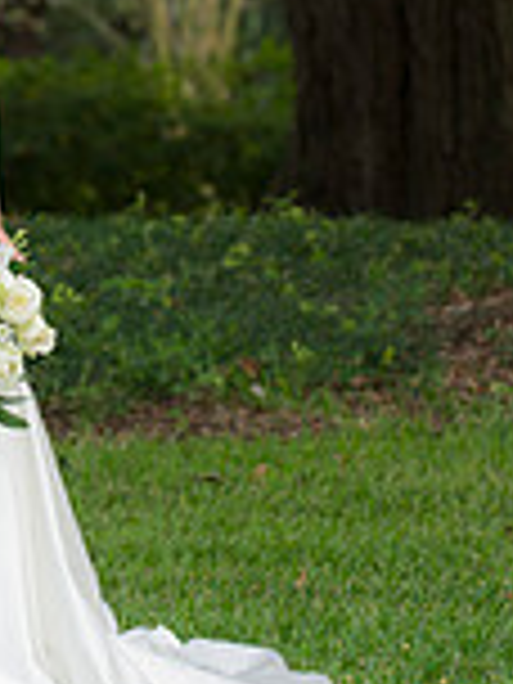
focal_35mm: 313
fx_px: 6185
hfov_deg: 4.7
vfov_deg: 6.3
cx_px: -146
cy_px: -4
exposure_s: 1/125
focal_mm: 110
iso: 400
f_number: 3.5
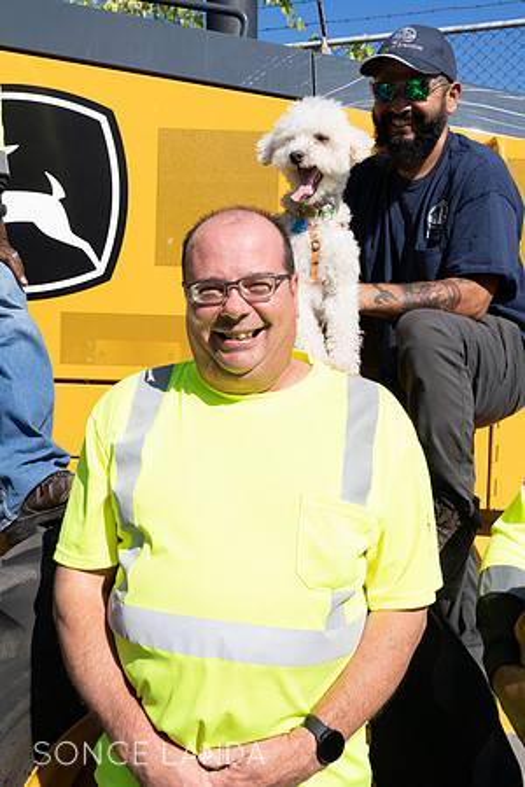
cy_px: 394
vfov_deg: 51.9
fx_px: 809
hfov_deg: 35.9
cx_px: 262
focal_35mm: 37
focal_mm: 37
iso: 320
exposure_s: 1/320
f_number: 13
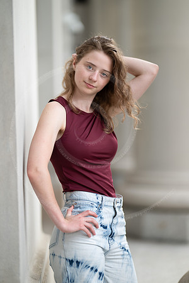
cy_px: 142
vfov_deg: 23.9
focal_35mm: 85
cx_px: 94
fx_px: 669
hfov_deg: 16.1
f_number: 1.2
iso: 100
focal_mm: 85
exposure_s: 1/640
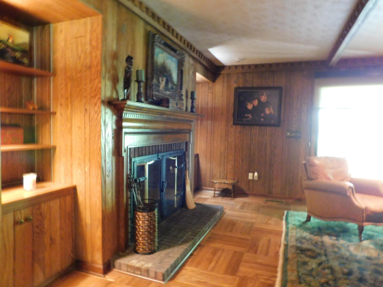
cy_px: 144
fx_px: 254
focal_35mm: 23
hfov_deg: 73.9
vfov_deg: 58.9
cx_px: 192
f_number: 3
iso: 800
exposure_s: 1/3
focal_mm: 4
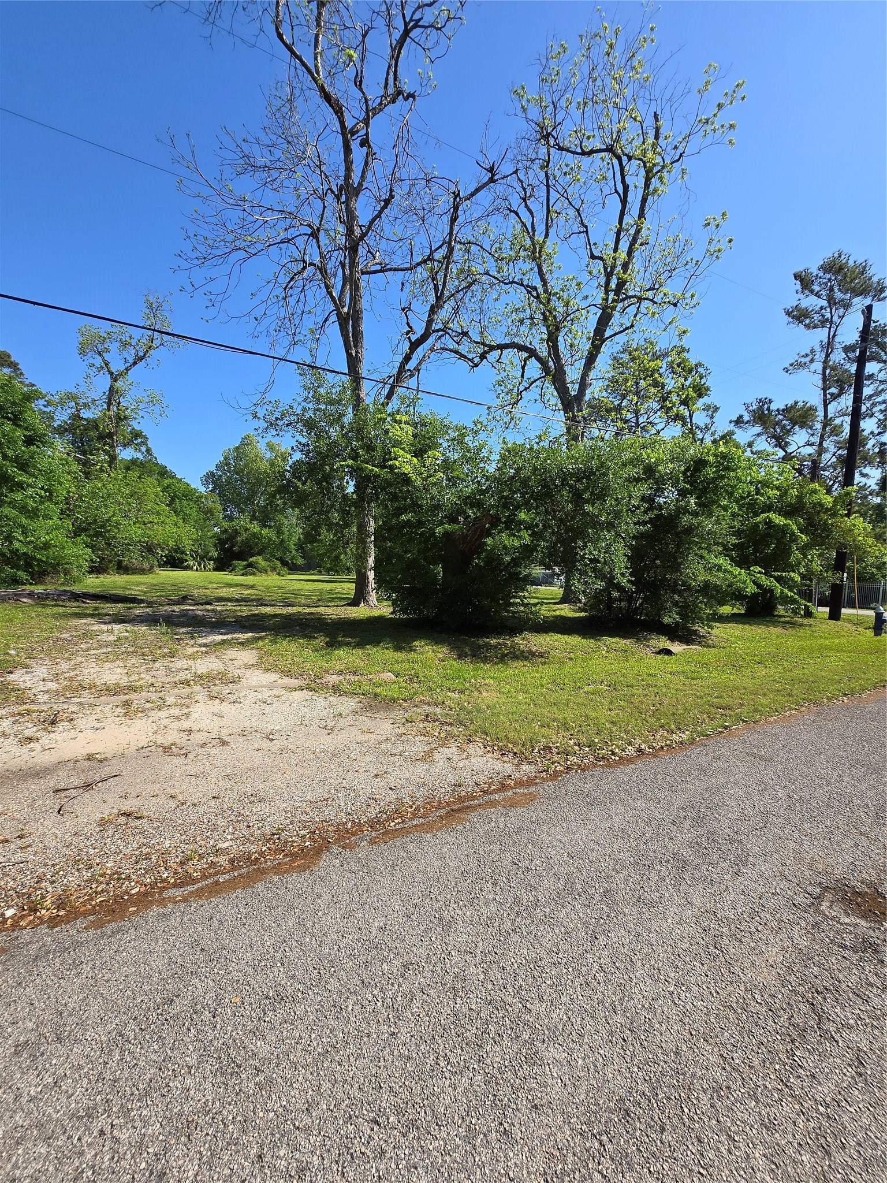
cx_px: 444
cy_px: 592
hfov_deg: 89.9
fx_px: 444
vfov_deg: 106.2
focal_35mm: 13
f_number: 2.2
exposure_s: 1/1041
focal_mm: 1.7
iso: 25
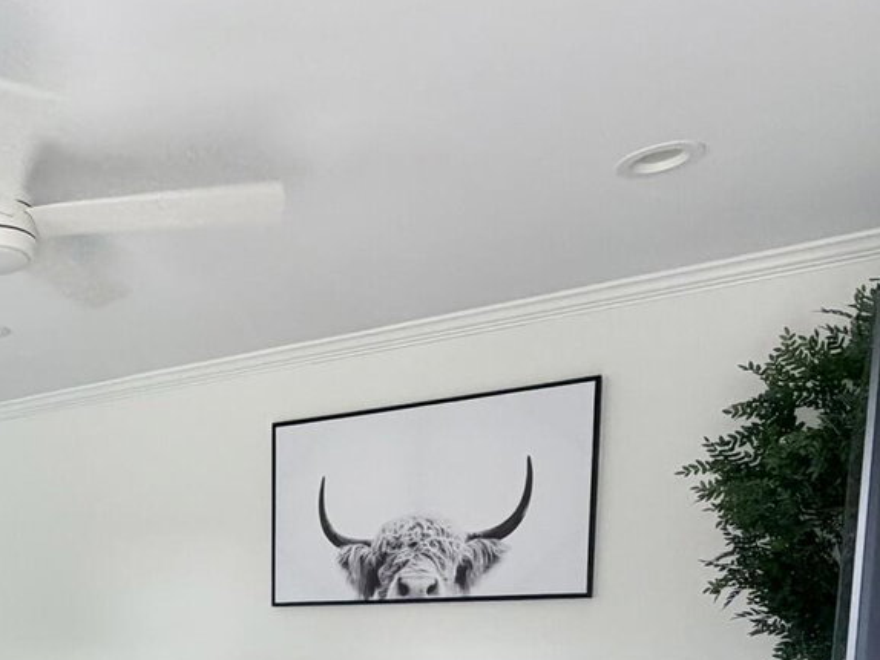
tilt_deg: -6.4
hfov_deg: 43.3
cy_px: 741
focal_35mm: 39
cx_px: 72
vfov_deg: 32.1
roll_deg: +1.5
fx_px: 992
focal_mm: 2.22
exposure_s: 1/121
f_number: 2.2
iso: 200
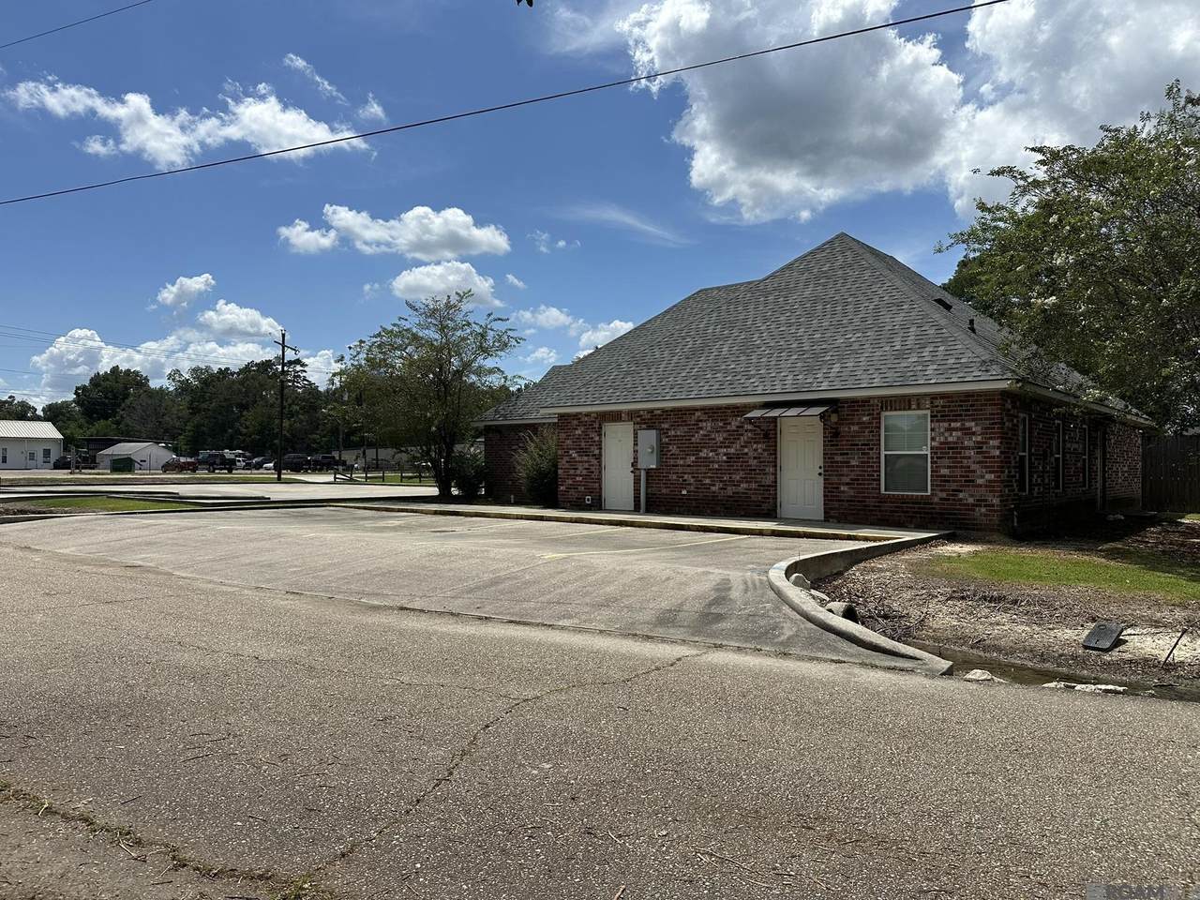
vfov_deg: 56.8
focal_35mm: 24
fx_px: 832
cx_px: 600
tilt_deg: +1.2
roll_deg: -0.4
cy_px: 450
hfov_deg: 71.6
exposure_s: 1/8197
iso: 80
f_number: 1.78
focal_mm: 6.86
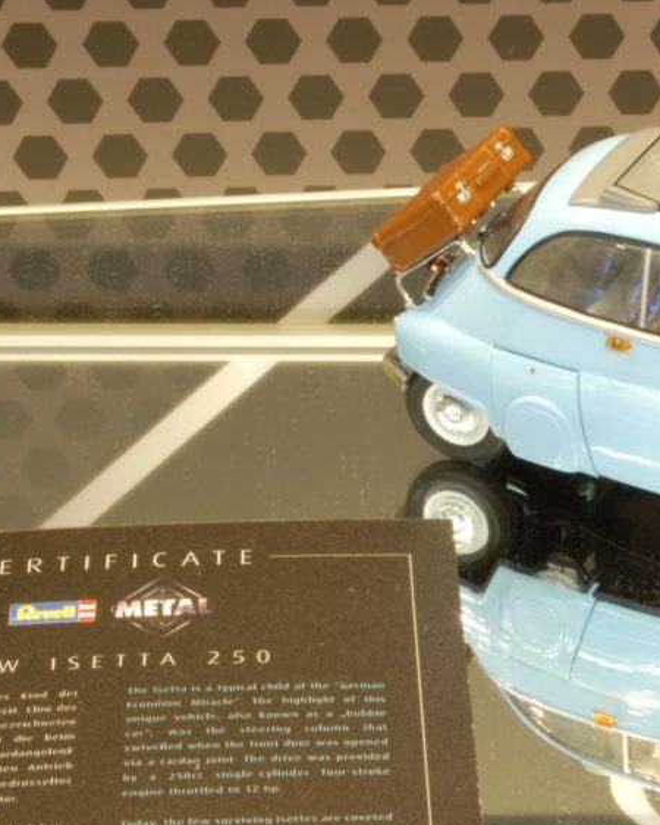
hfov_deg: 12.5
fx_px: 3002
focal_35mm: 123
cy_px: 404
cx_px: 547
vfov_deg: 15.6
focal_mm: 48
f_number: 36
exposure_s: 4
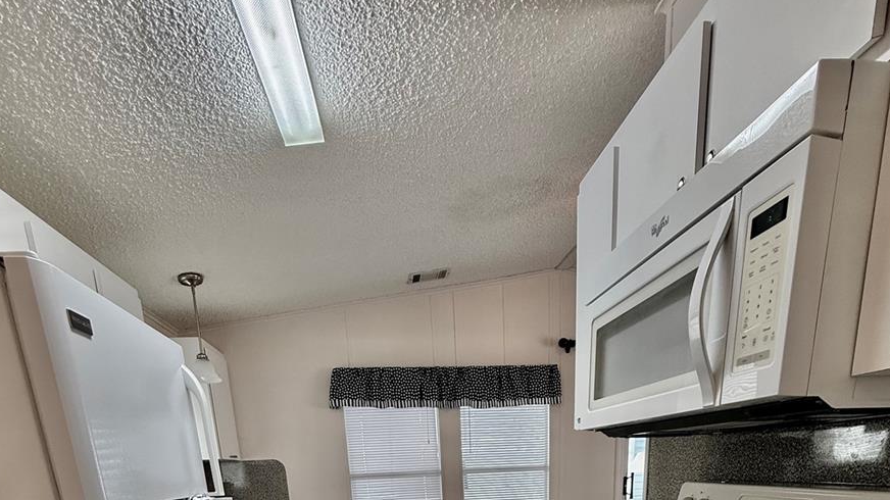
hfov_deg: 83.9
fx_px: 495
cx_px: 450
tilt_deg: -13.6
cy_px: 591
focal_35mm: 21
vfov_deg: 39.6
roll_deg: +2.6
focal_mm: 2.22
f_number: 2.2
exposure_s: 1/120
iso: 200
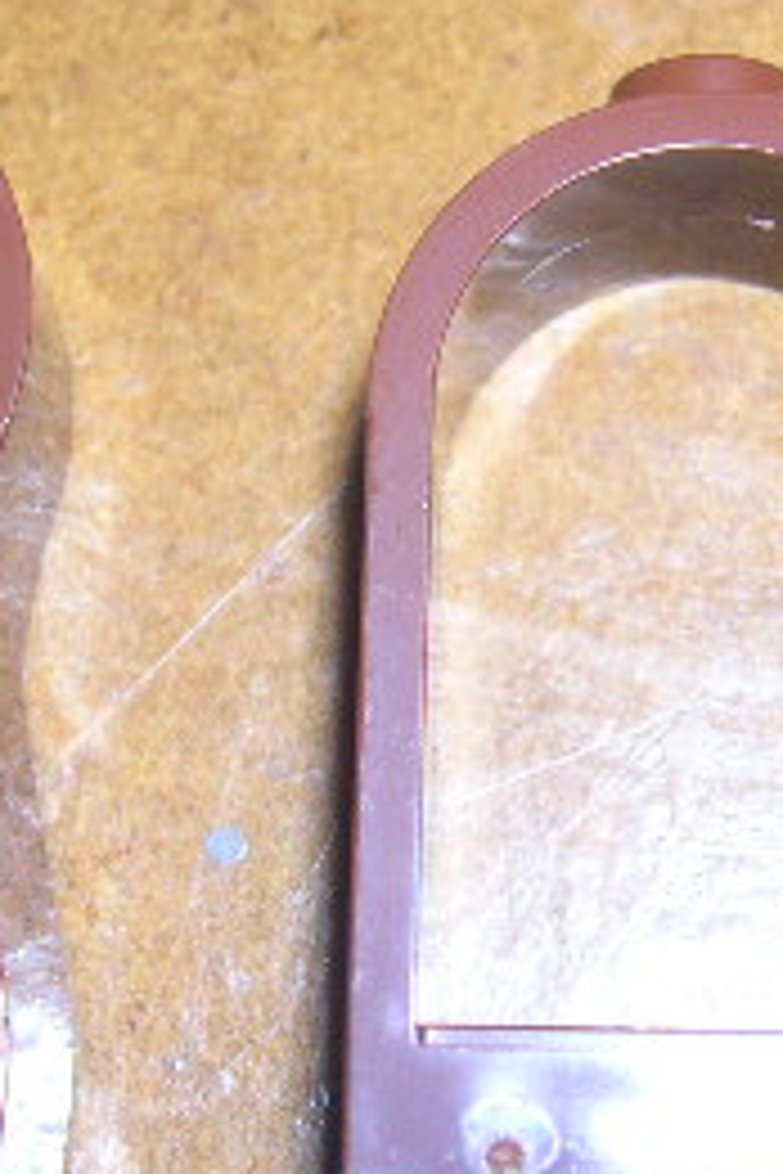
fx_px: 3164
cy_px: 657
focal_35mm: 97
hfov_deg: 14.1
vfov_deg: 21.0
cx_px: 450
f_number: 7.6
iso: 100
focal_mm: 8
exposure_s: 1/60
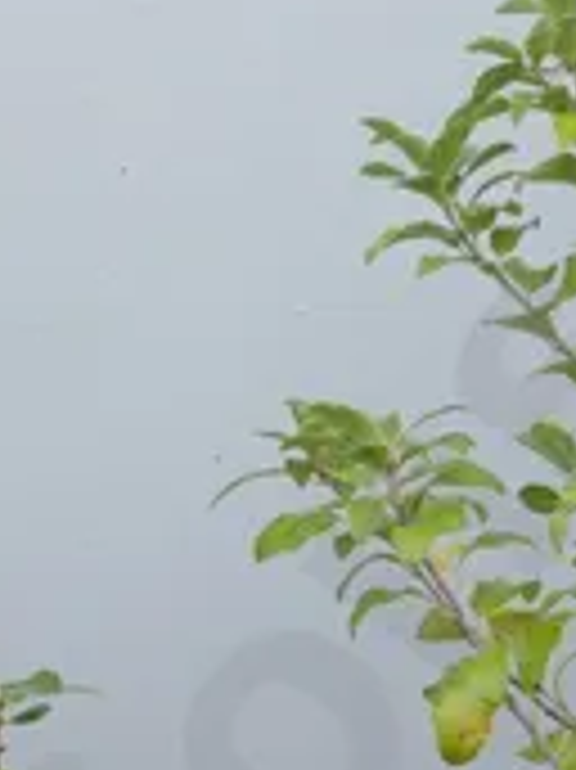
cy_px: 1274
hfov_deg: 7.7
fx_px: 4265
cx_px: -115
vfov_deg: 9.9
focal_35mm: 192
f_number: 4
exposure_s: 1/125
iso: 200
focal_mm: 16
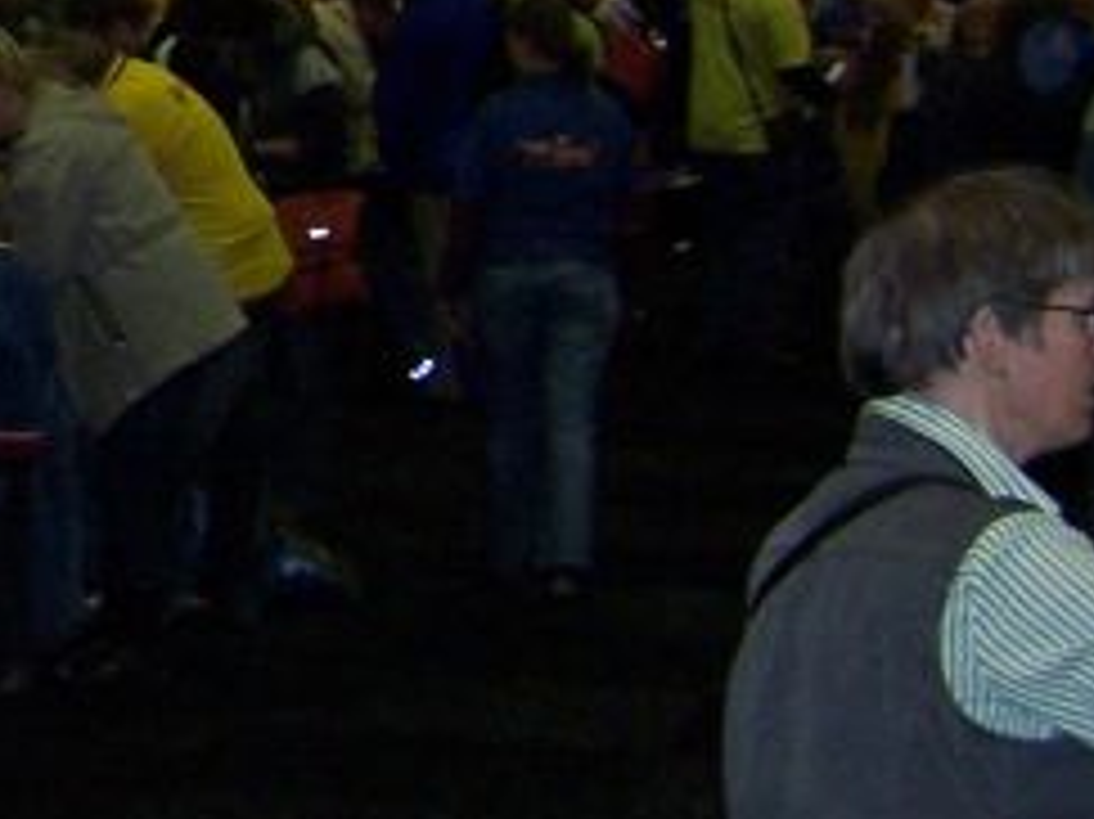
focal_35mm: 160
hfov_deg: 11.4
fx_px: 5054
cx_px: -954
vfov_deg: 9.2
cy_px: -14
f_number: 2.8
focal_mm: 6.3
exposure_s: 1/45
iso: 140
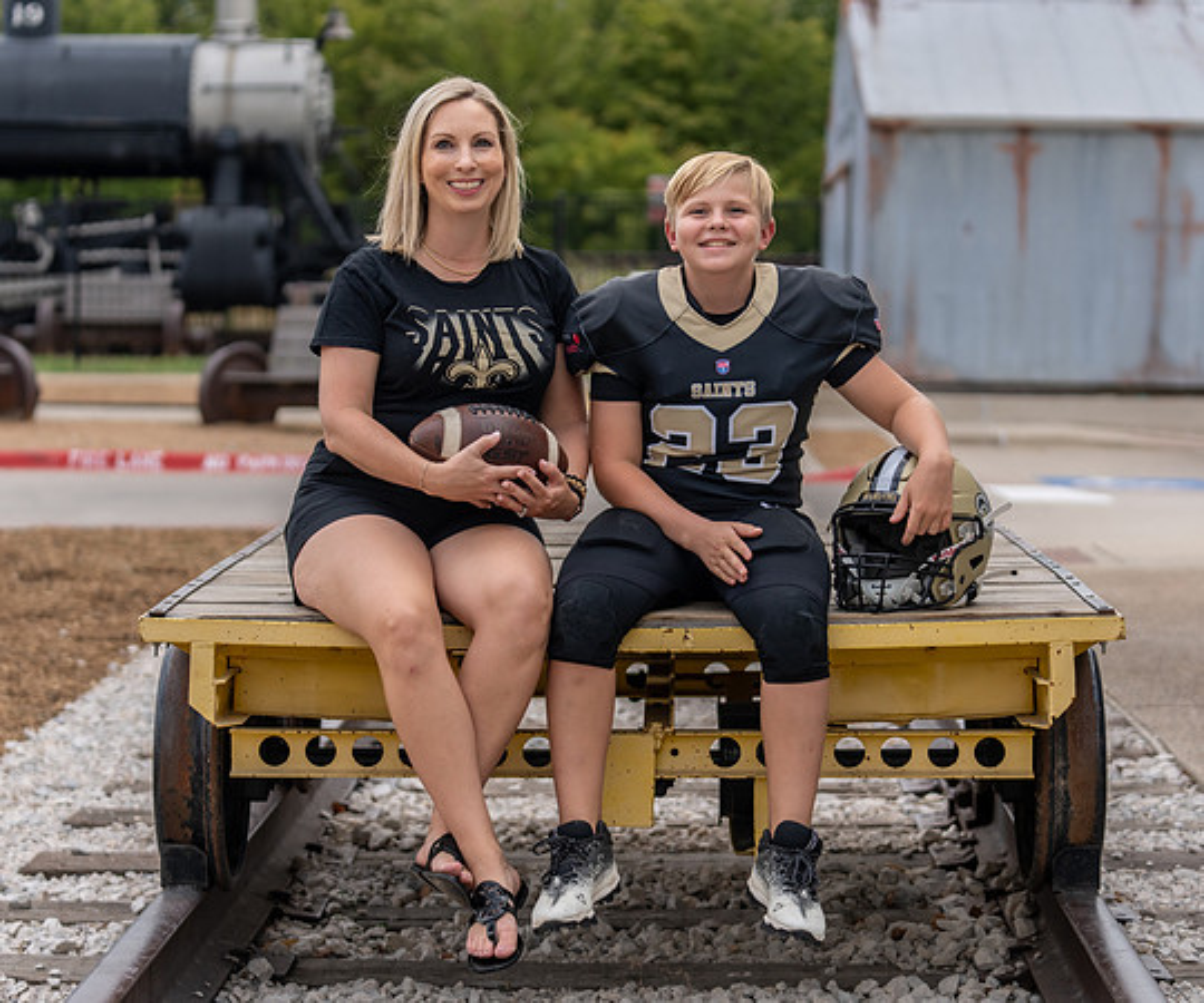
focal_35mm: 90
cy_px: 474
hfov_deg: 21.0
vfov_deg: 17.5
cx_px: 598
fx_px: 3251
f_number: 2.8
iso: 250
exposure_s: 1/320
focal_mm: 70
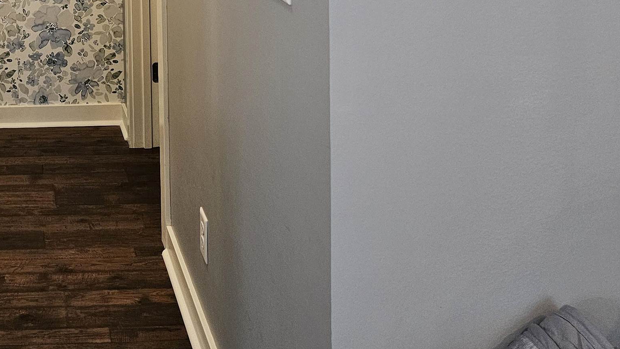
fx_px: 822
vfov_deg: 21.6
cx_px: 11
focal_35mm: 50
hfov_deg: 37.3
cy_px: -104
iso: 500
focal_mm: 6.3
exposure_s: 1/120
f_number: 1.7
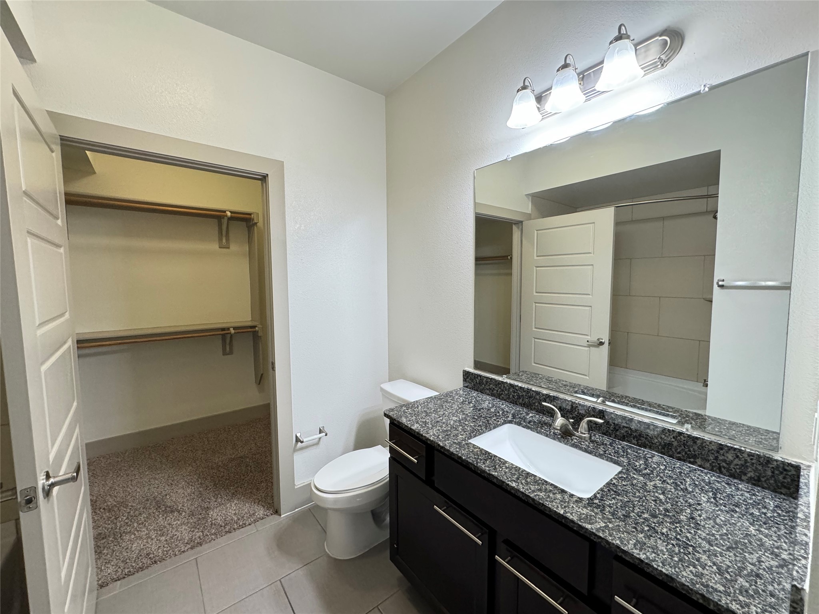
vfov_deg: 85.7
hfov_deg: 102.1
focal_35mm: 14
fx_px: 331
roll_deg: +0.2
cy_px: 307
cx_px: 410
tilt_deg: -4.0
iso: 320
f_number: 2.2
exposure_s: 1/60
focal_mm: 2.22
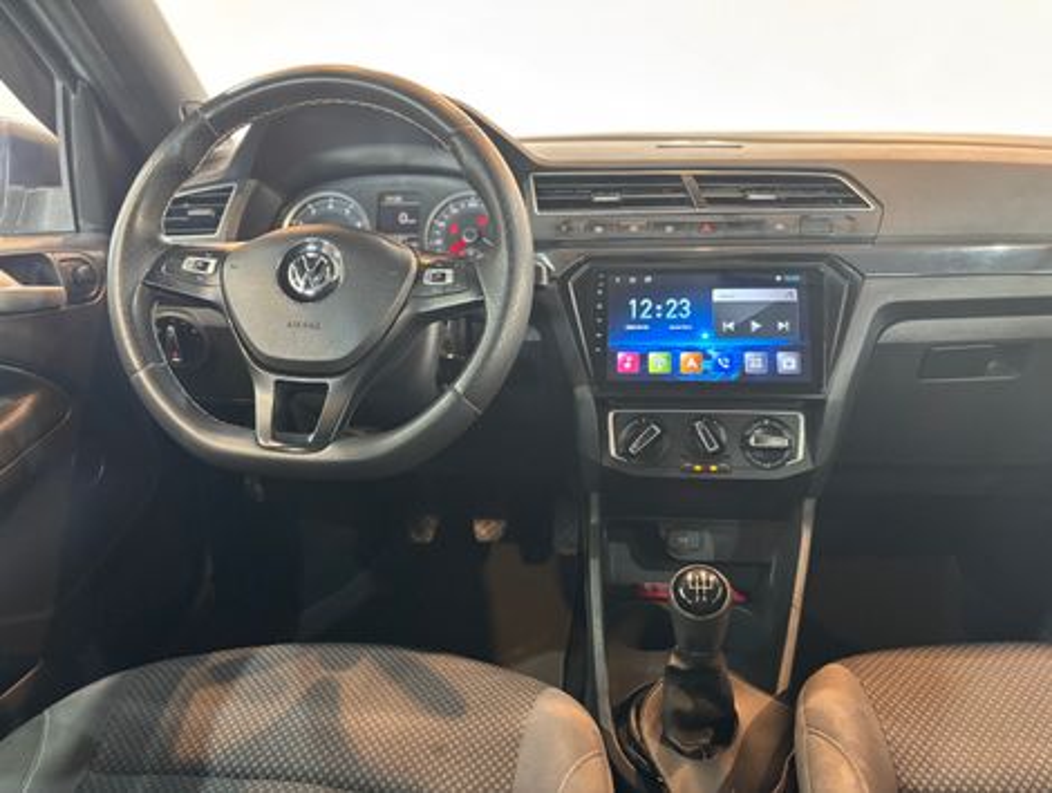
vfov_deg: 53.2
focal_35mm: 26
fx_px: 791
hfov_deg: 67.2
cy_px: 396
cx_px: 526
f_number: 1.6
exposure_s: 1/60
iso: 400
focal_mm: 5.96
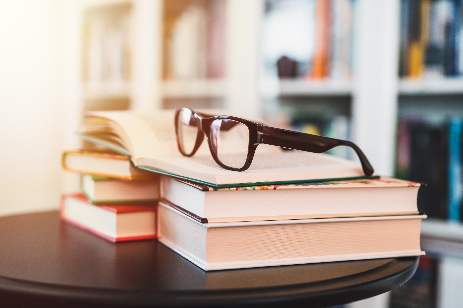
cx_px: 232
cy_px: 154
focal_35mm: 50
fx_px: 643
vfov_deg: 27.0
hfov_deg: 39.6
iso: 640
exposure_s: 1/320
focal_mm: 50
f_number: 2.5
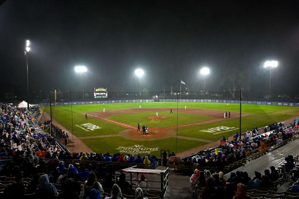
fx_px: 183
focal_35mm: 22
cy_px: 100
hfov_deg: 78.6
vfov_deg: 57.2
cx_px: 150
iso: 4000
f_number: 4
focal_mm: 22
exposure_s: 1/250
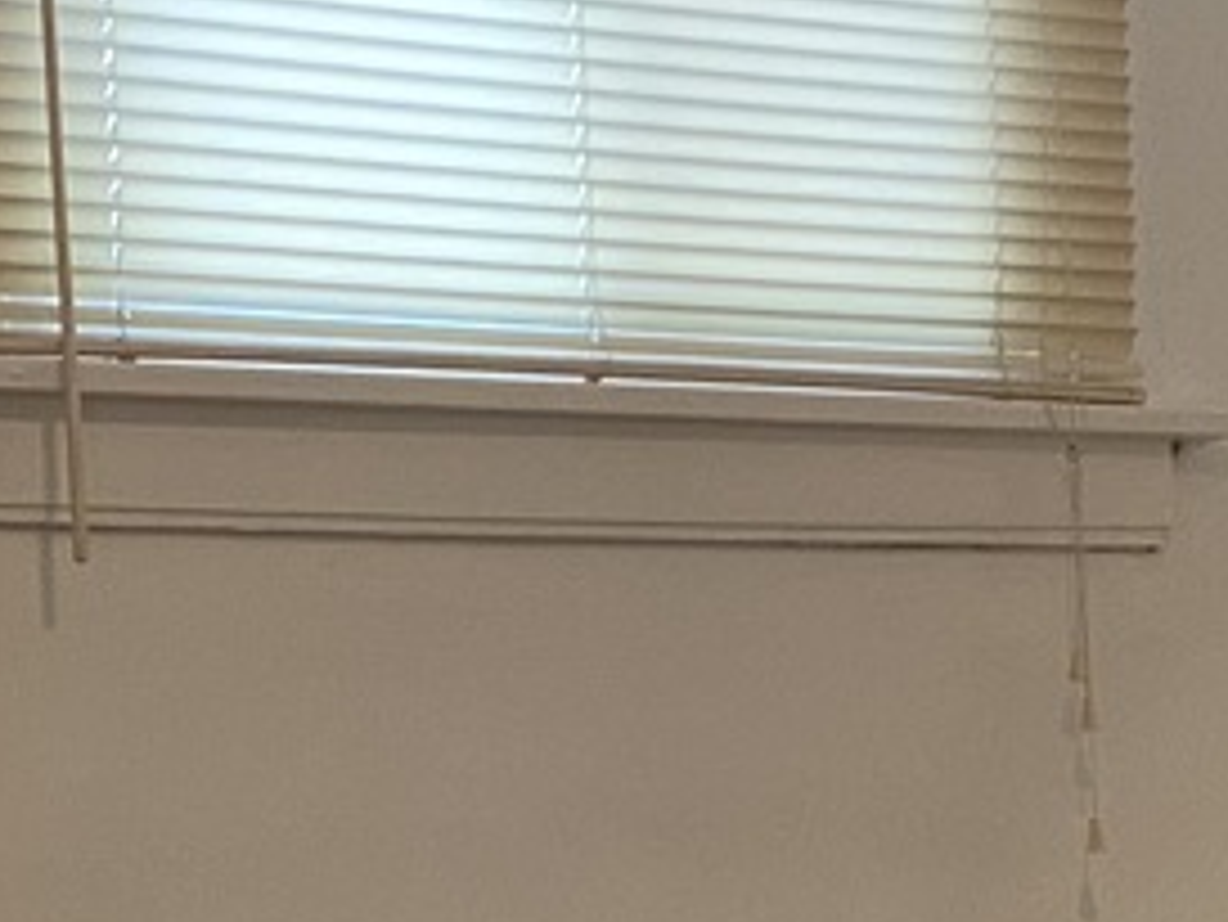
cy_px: 967
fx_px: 4862
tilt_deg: +0.5
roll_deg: +2.8
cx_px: 1053
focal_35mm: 137
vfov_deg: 10.7
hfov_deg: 14.3
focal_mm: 4.25
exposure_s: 1/60
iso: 200
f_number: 1.8
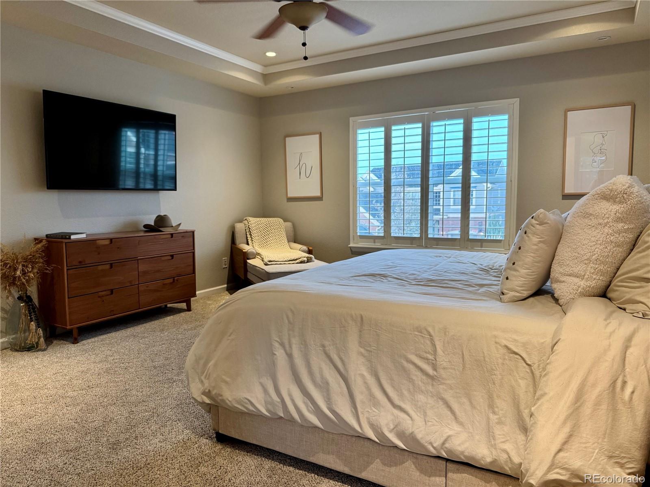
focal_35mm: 24
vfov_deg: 56.8
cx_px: 325
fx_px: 451
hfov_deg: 71.6
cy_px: 244
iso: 320
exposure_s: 1/60
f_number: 1.78
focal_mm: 6.76
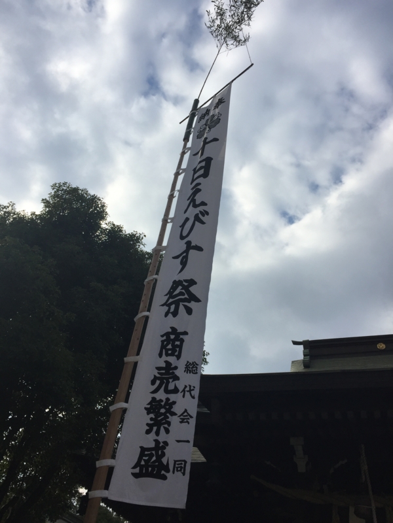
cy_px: 262
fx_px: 439
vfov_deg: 61.7
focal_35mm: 29
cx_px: 196
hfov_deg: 48.2
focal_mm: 4.15
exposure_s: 1/3049
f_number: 2.2
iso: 32
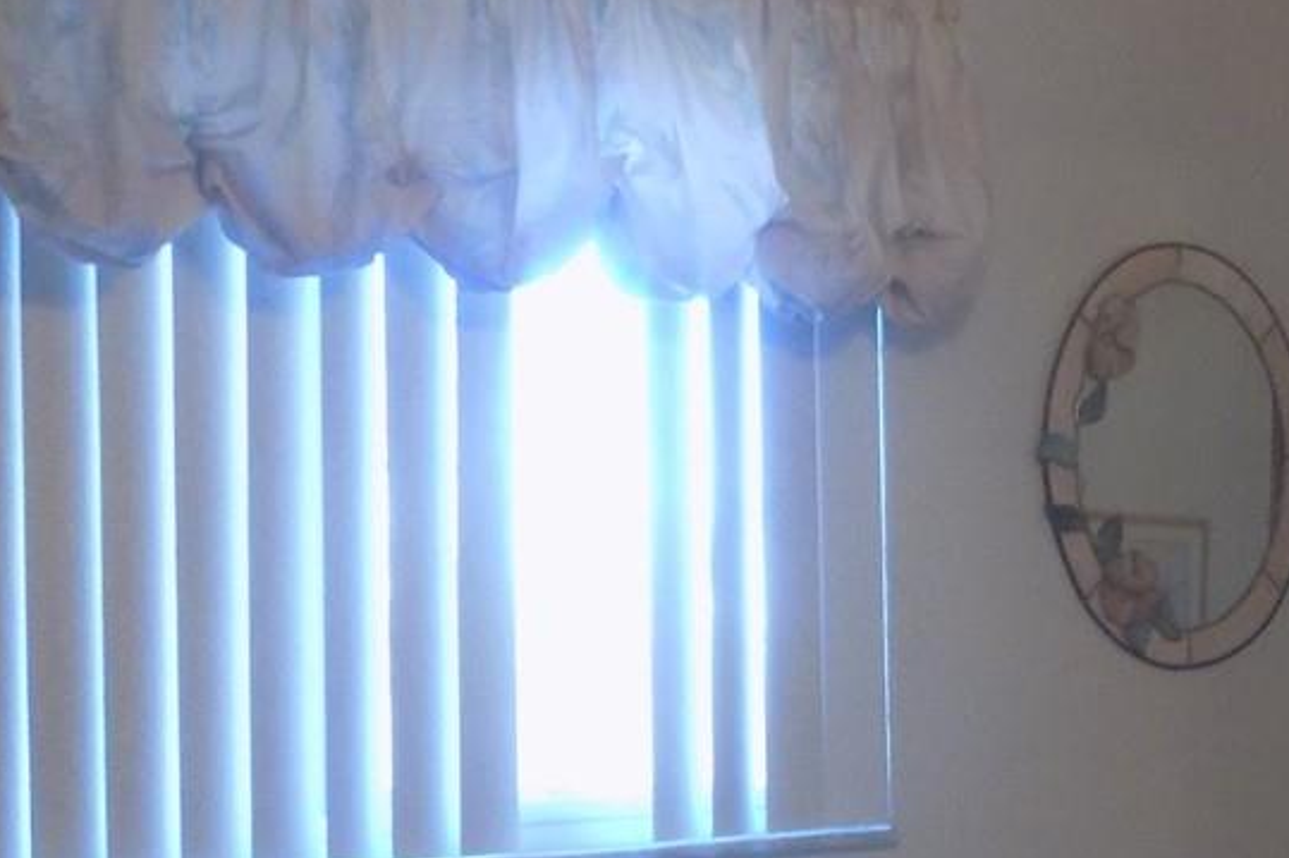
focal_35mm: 71
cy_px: 619
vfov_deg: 19.1
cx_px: 1442
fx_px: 2541
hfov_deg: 26.1
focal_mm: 4
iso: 280
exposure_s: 1/30
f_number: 3.1
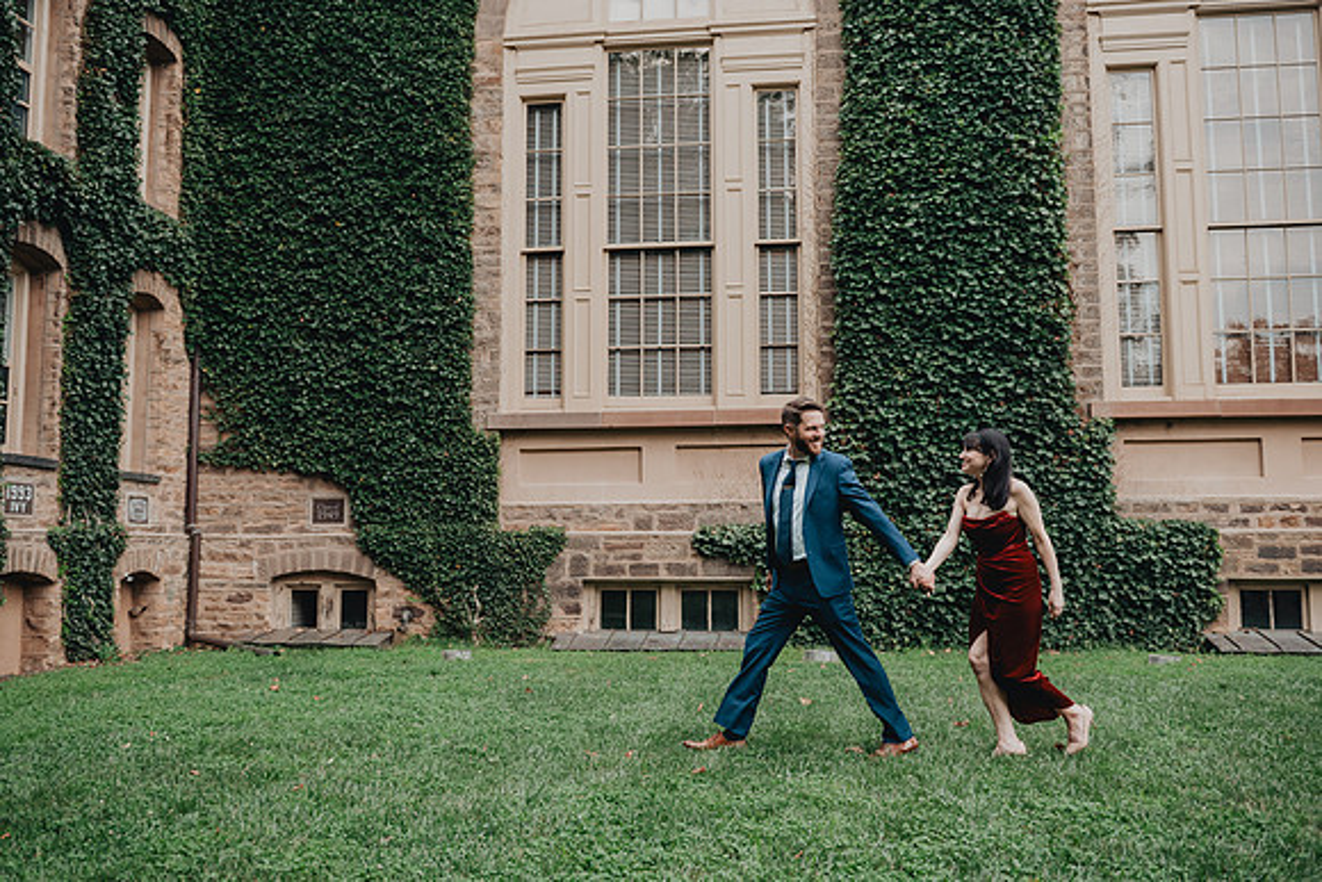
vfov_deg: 41.0
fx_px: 1179
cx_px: 647
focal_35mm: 32
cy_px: 435
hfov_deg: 58.6
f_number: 3.2
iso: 400
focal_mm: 29
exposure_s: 1/400
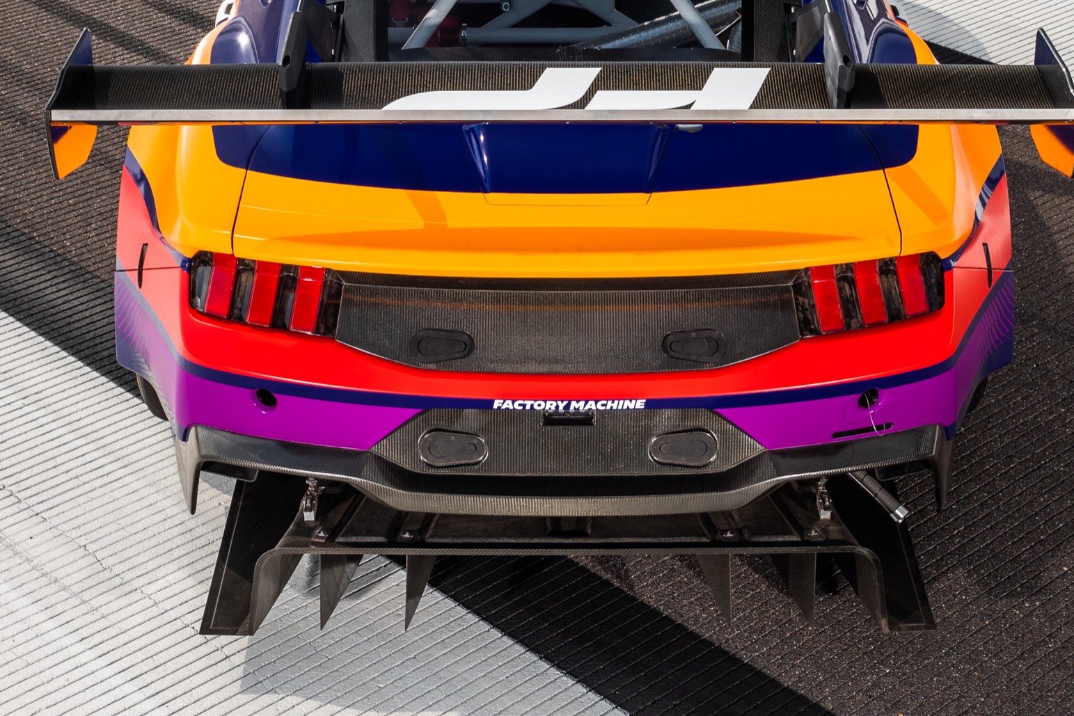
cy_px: 264
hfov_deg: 28.8
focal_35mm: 70
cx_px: 558
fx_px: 2088
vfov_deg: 19.4
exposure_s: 1/200
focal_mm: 24
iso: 100
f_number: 8
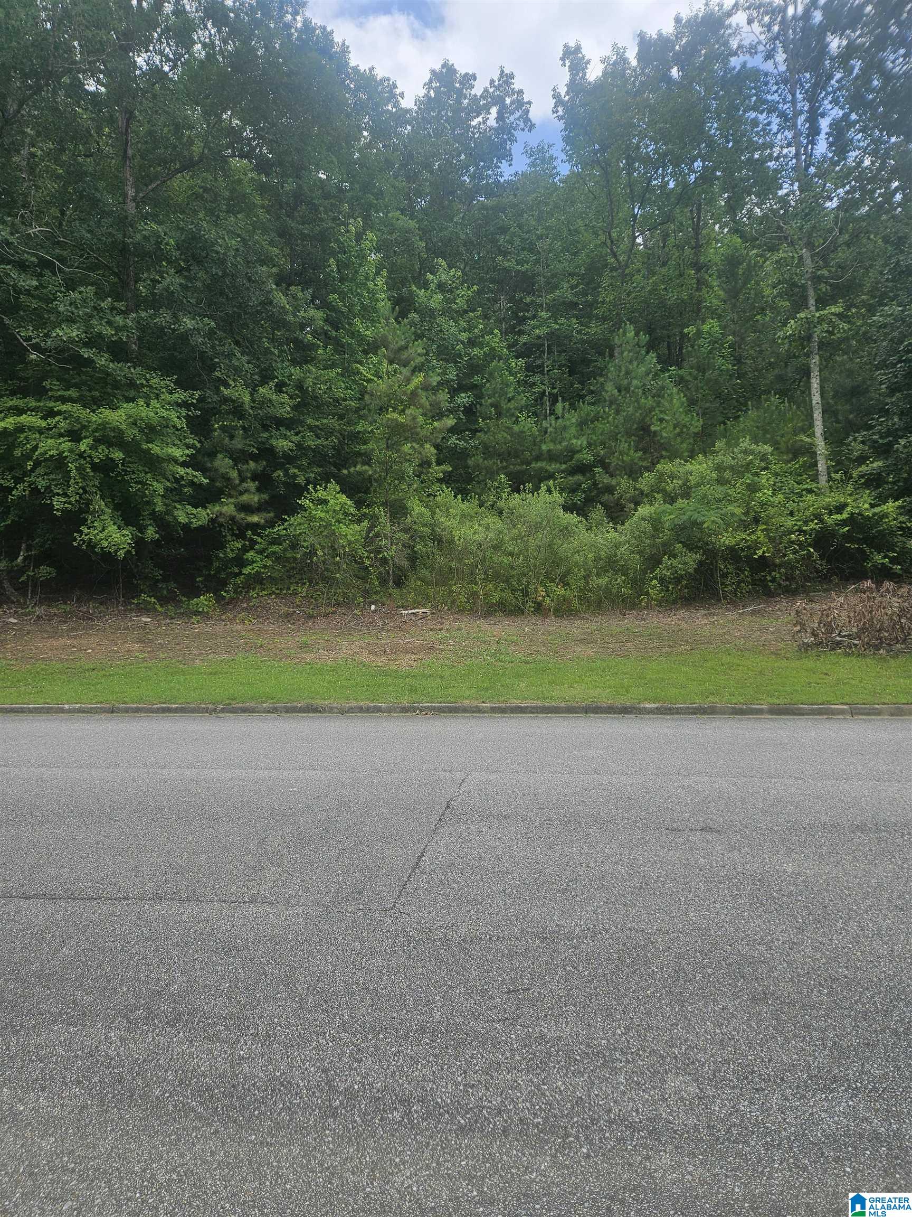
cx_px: 456
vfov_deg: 73.9
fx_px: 808
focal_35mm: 23
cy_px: 608
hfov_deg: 58.9
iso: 25
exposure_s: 1/799
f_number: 1.8
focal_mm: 5.4
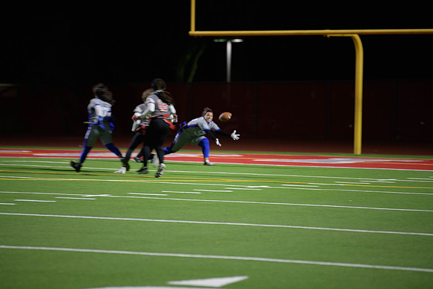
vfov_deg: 6.9
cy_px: 144
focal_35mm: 200
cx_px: 216
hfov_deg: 10.3
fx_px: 2406
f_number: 2.8
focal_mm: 200
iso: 1100
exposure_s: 1/200
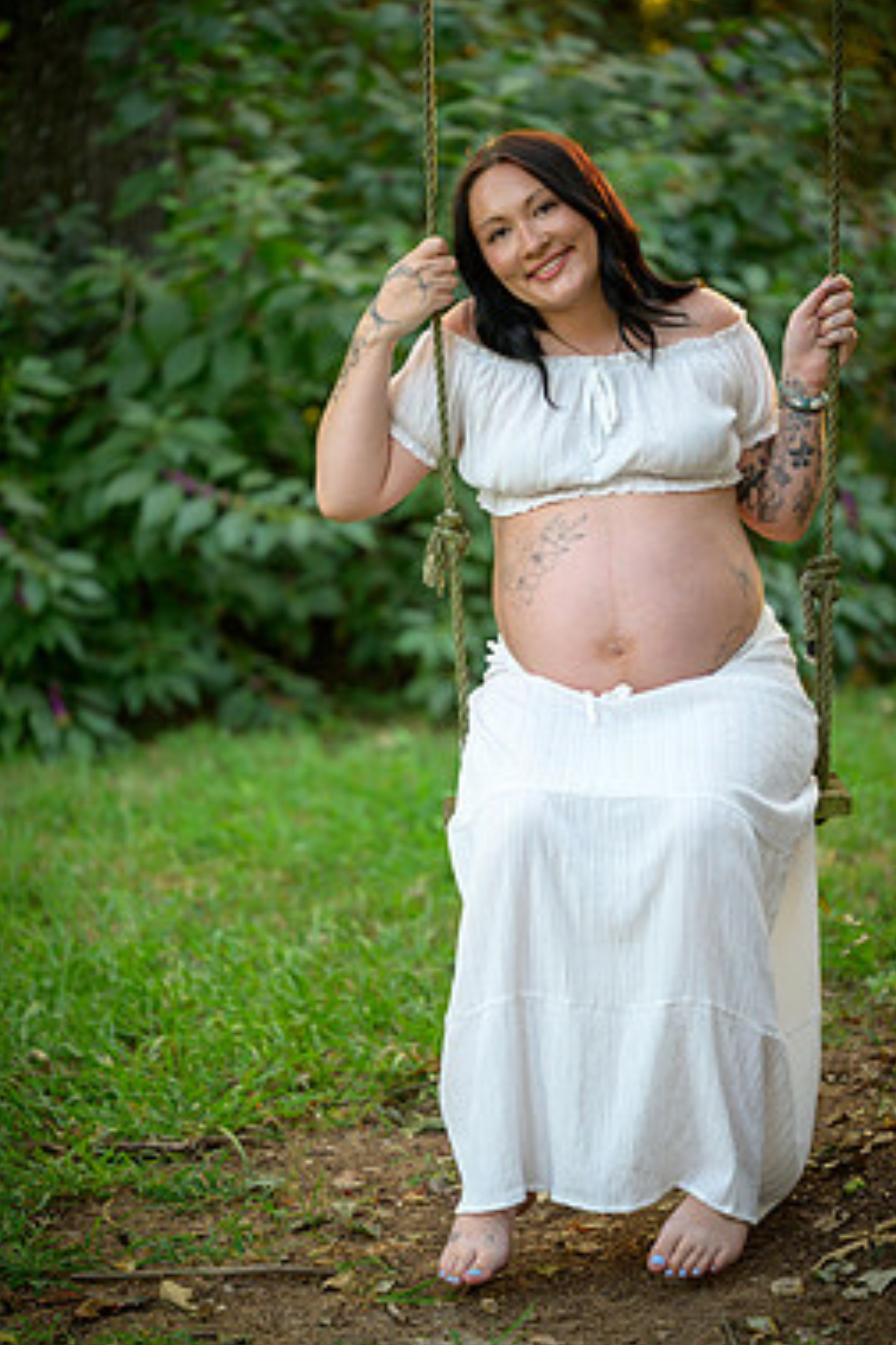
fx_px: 4666
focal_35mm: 125
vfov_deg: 16.4
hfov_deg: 11.0
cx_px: 487
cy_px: 690
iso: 720
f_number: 2.8
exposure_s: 1/125
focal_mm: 105
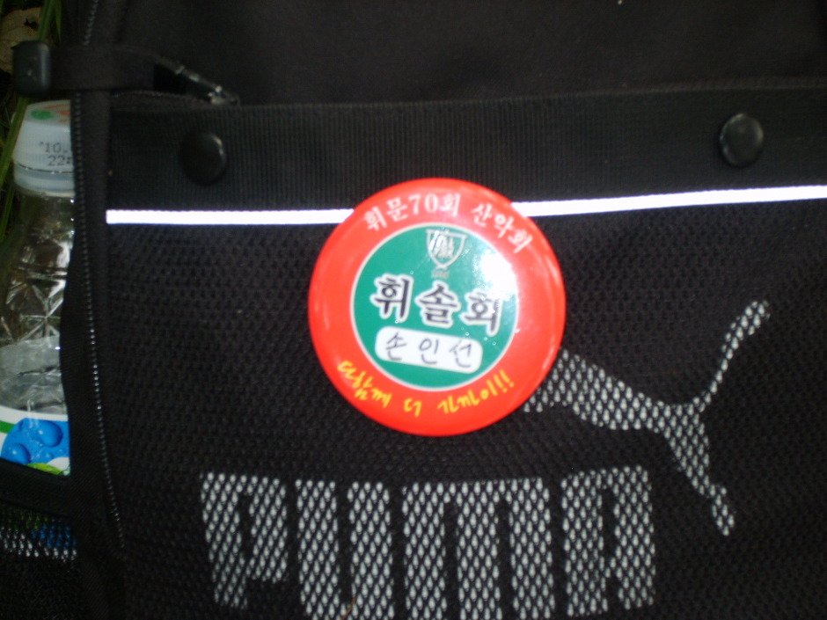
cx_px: 414
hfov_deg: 18.7
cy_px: 310
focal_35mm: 105
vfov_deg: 14.1
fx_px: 2509
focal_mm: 22.2
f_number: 5.1
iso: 100
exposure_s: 1/60
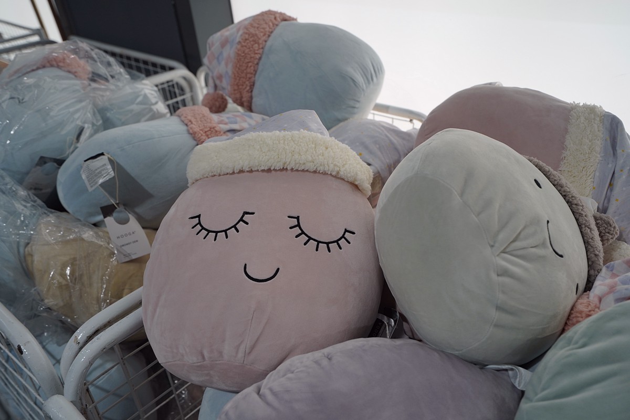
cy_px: 210
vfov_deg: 42.3
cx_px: 315
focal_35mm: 31
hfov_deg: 60.3
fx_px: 542
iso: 400
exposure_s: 1/160
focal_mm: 31
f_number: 4
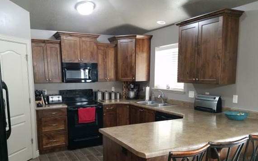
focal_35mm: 31
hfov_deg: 61.1
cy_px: 99
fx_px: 218
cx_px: 116
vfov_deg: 40.4
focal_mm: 4.2
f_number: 1.7
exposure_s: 1/24
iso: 200
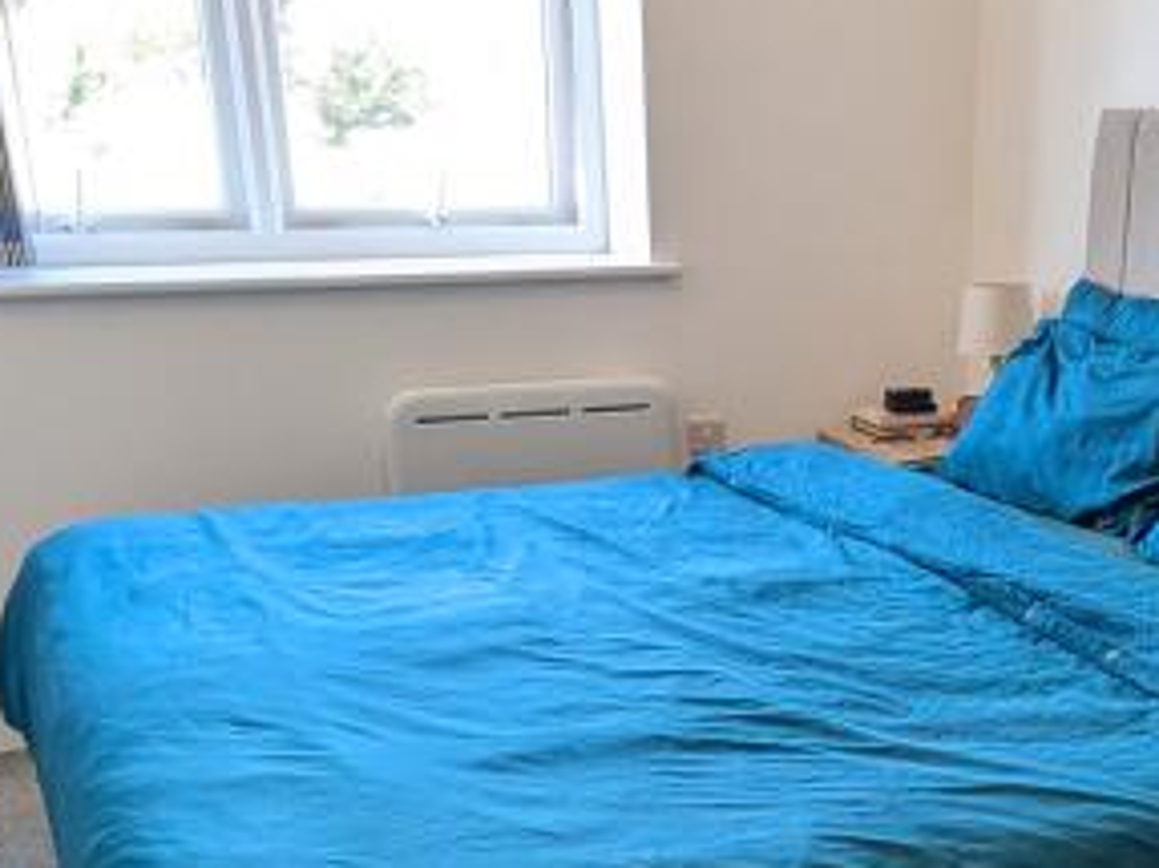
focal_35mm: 50
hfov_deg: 37.4
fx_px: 1673
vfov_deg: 28.2
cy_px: 751
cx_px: 844
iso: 105
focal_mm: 1.83
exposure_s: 1/50
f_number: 2.2
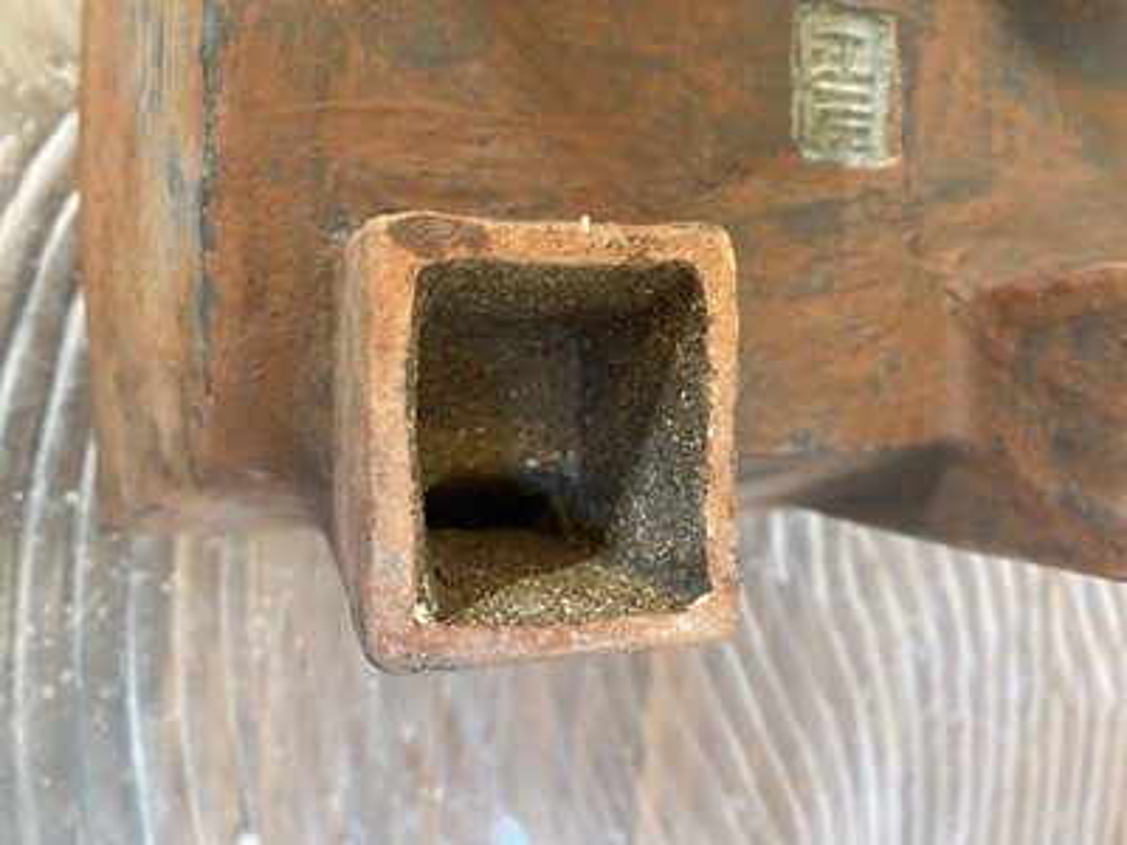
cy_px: 422
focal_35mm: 26
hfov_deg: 67.3
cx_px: 564
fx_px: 846
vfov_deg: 53.1
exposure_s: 1/50
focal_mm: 4.25
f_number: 1.8
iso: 250
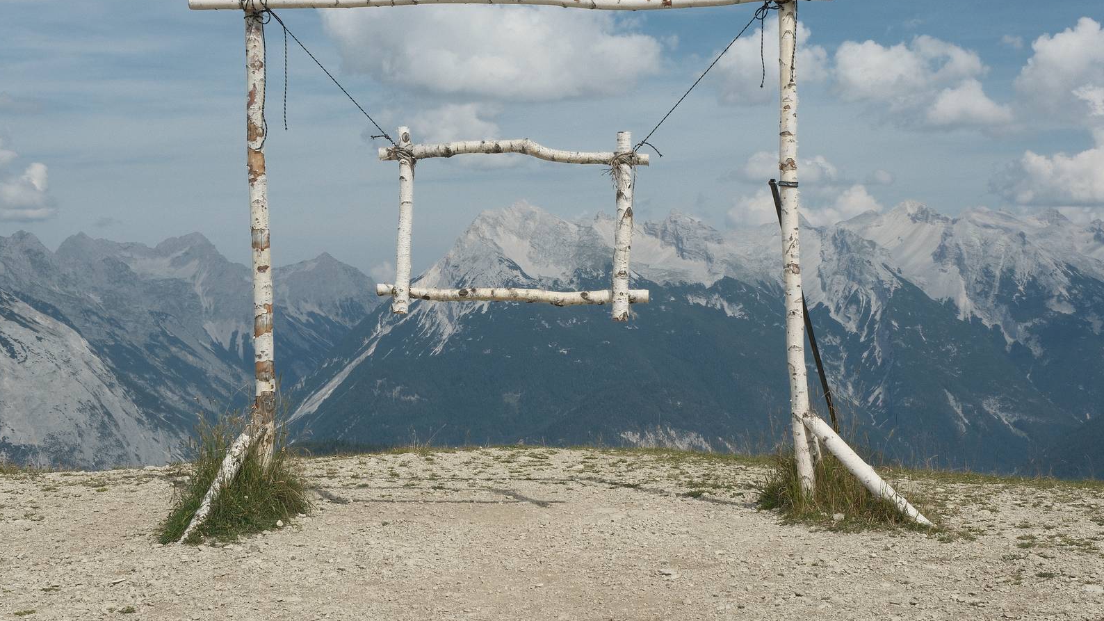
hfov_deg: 36.6
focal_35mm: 57
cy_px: 273
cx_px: 549
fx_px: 1668
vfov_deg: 21.1
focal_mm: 35.8
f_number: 11
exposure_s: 1/750
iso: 640
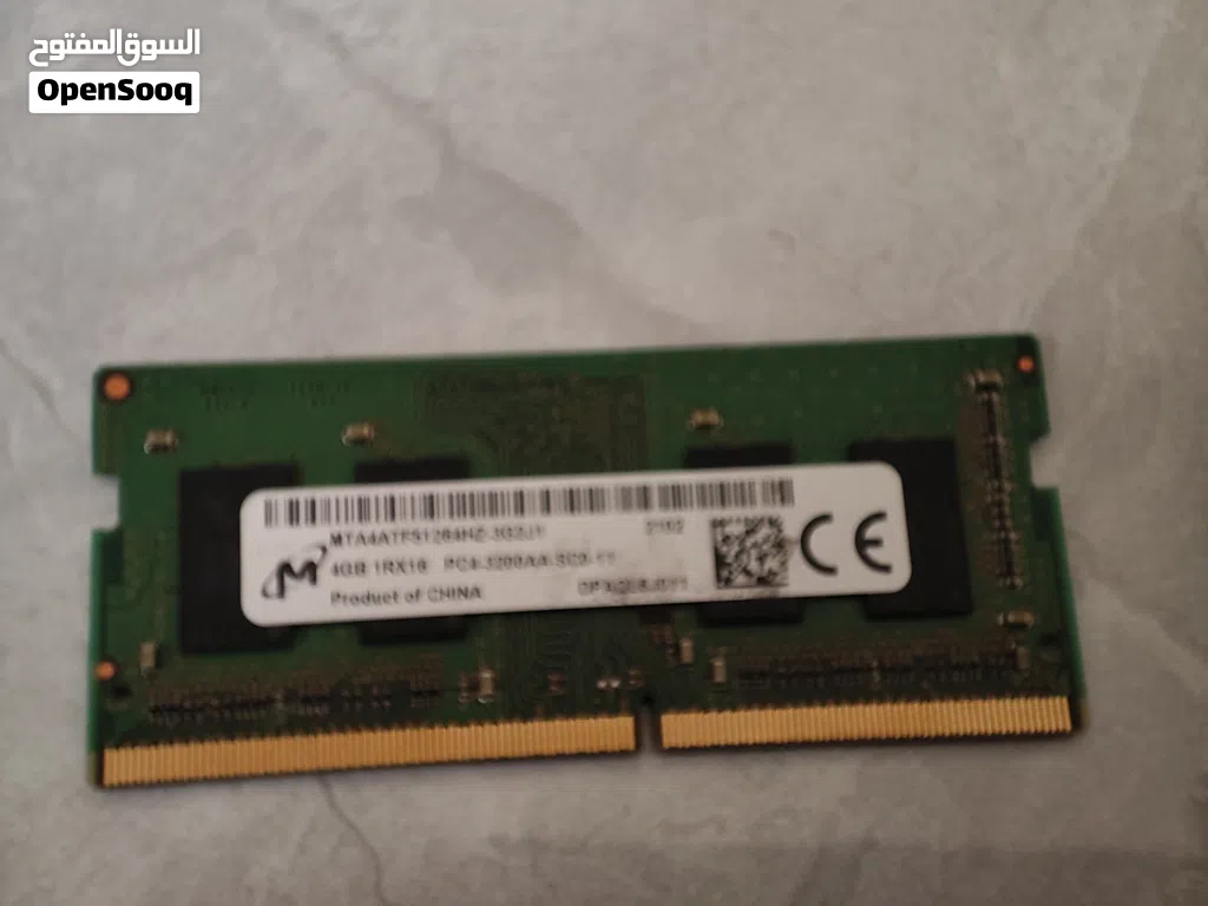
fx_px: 1710
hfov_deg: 38.9
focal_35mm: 49
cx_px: 604
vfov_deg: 29.7
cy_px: 453
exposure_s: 1/25
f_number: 2.4
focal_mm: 4.1
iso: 377
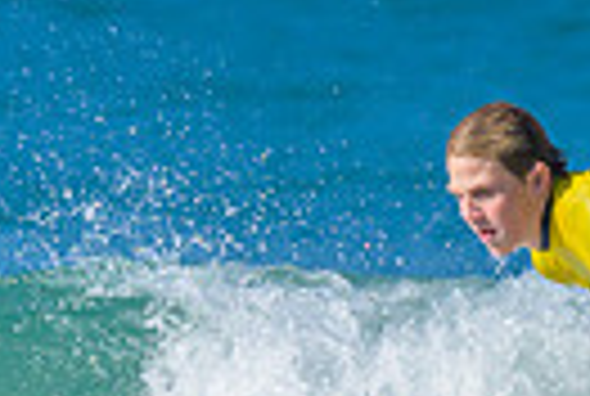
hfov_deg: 0.4
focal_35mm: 4849
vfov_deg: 0.3
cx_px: 275
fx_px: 79651
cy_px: 427
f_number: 6.3
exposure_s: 1/2000
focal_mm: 800
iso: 280
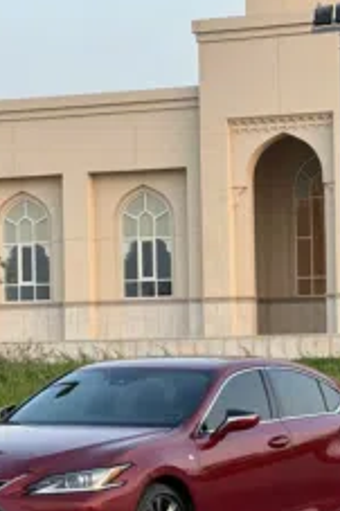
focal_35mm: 141
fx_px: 2000
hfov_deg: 9.7
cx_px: 133
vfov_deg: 14.5
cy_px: 396
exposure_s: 1/121
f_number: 2.8
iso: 80
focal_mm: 9
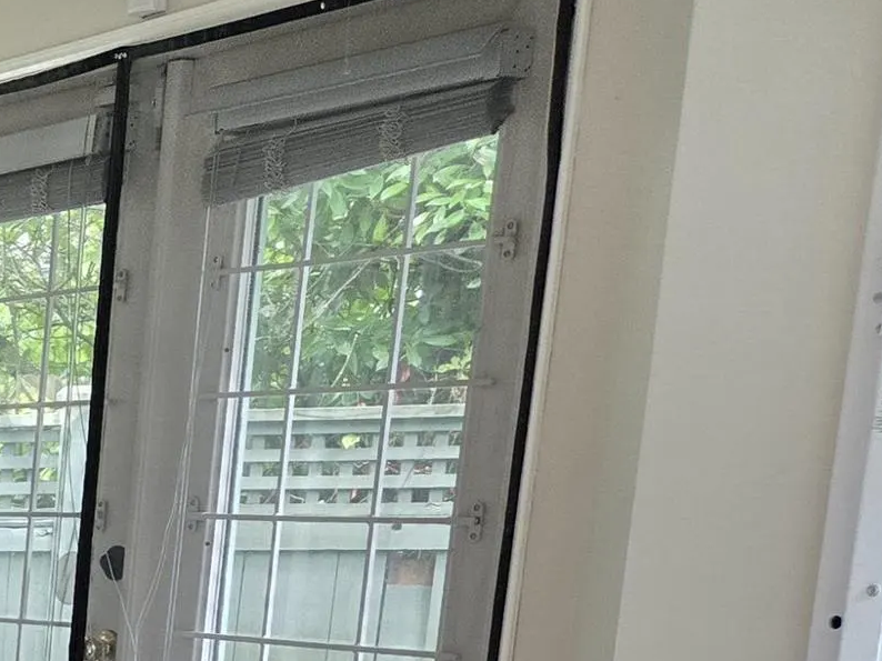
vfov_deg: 15.4
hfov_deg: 17.3
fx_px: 2267
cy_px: 974
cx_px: -768
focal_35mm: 89
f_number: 1.8
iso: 200
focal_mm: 5.4
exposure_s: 1/120
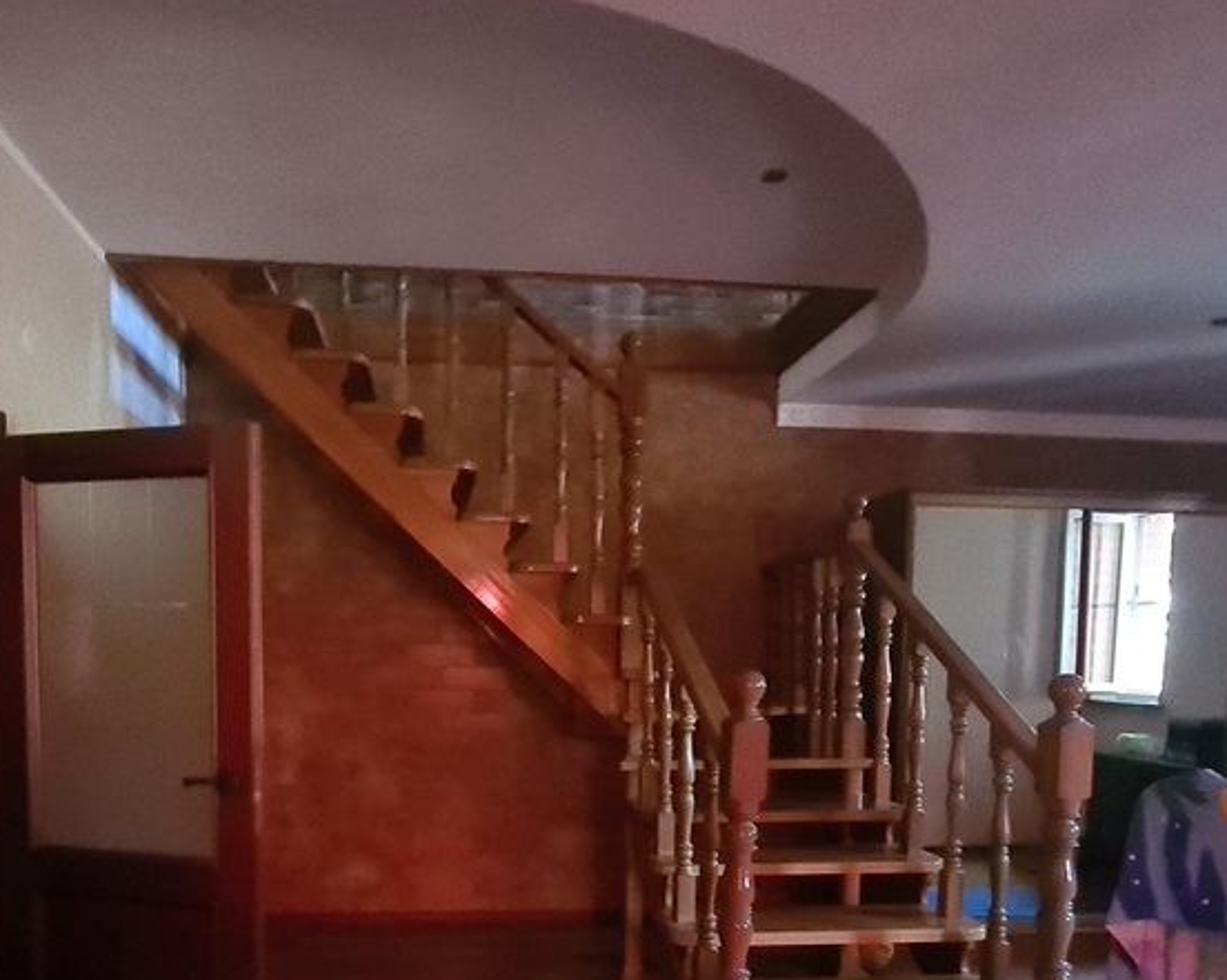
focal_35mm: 23
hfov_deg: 72.1
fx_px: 835
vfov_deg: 58.4
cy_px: 704
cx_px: 509
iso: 2500
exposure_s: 1/20
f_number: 2.2
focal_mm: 2.2
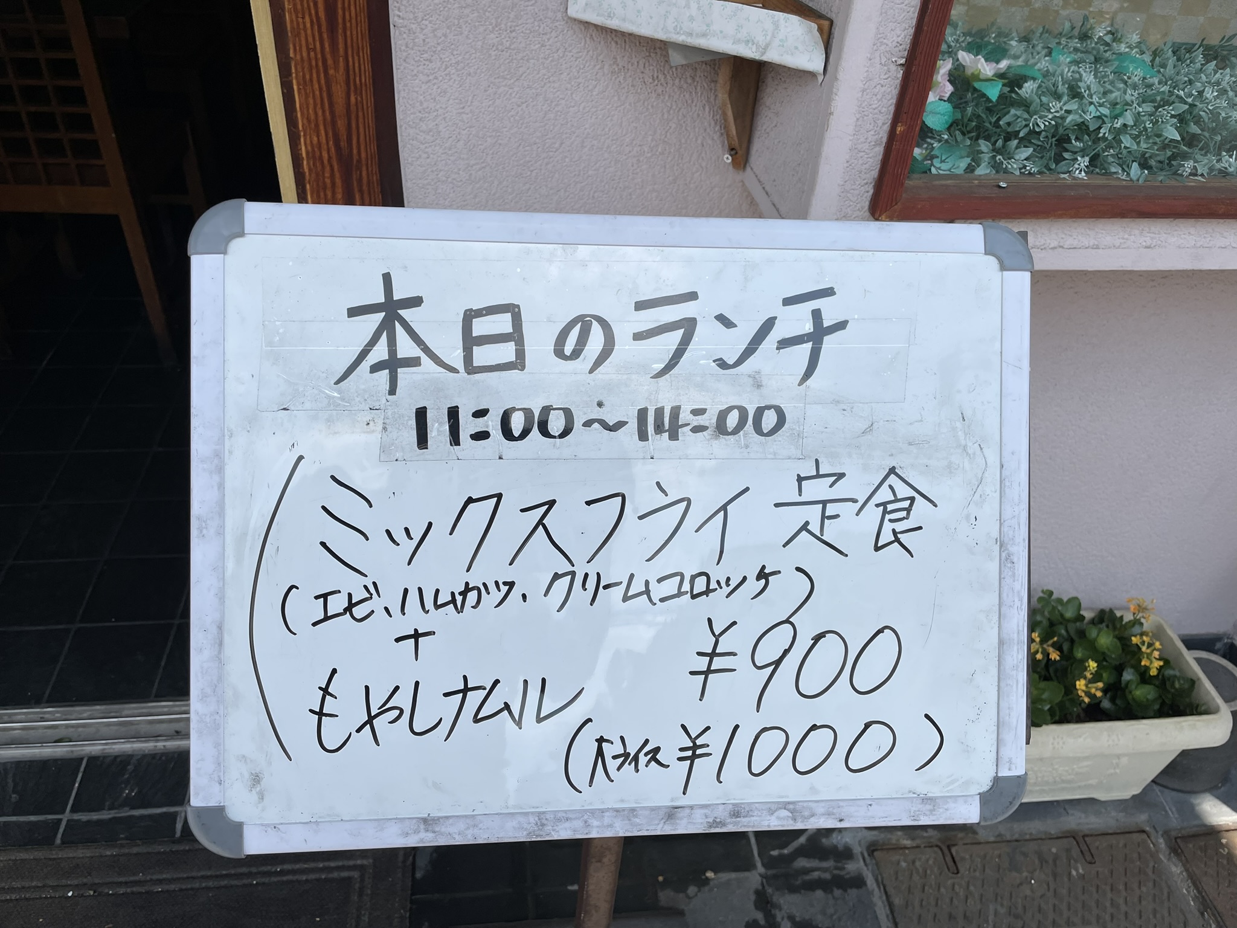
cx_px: 618
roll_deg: -4.6
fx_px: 929
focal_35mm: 26
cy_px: 464
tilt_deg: -38.2
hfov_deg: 67.3
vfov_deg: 53.1
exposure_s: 1/2451
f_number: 1.6
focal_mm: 4.2
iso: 32
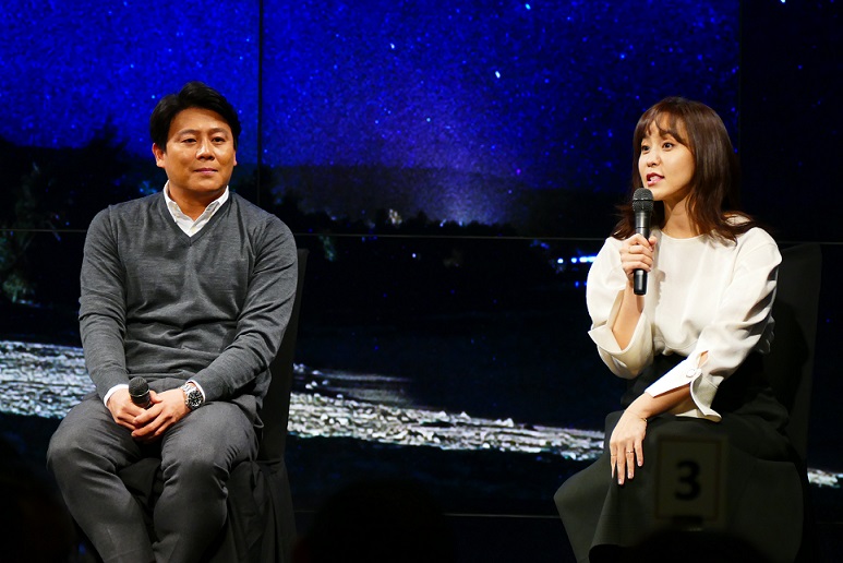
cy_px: 282
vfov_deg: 4.0
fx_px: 7988
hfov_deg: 6.0
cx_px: 422
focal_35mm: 341
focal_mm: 124.37
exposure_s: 1/125
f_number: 4
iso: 1000
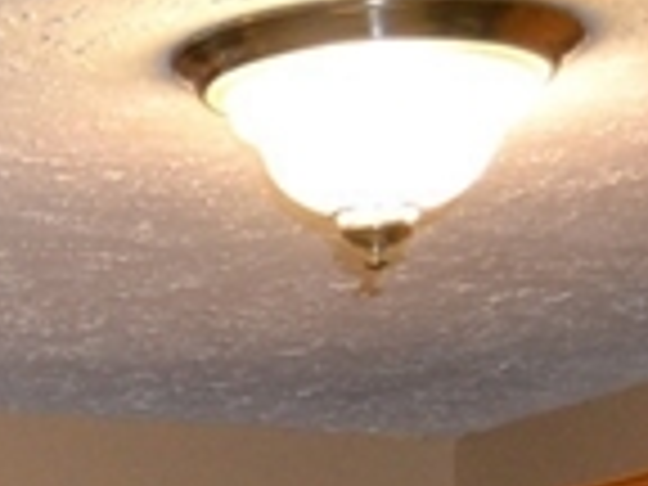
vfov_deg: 7.4
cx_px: -1116
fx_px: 3463
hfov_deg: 9.1
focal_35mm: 185
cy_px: 1222
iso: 1000
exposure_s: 1/60
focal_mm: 18
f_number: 3.5
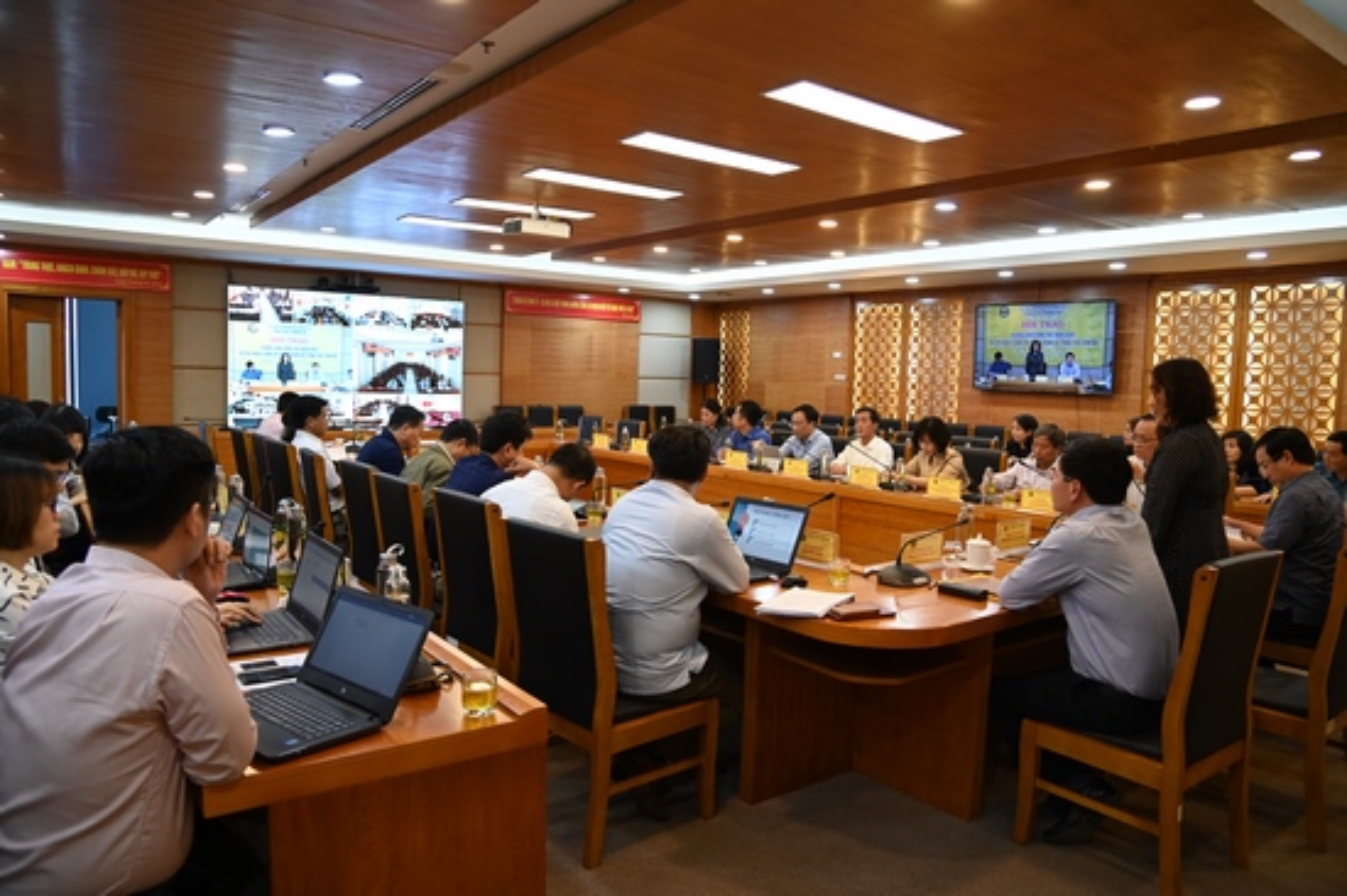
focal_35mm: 24
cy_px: 448
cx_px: 674
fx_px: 897
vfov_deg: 53.1
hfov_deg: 73.8
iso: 1000
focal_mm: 24
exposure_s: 1/60
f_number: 4.5
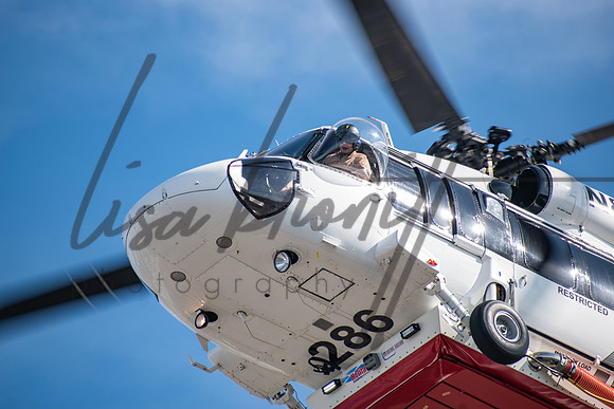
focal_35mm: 450
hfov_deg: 4.6
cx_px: 307
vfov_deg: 3.1
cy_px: 204
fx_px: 7676
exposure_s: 1/320
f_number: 6.3
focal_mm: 300
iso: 100
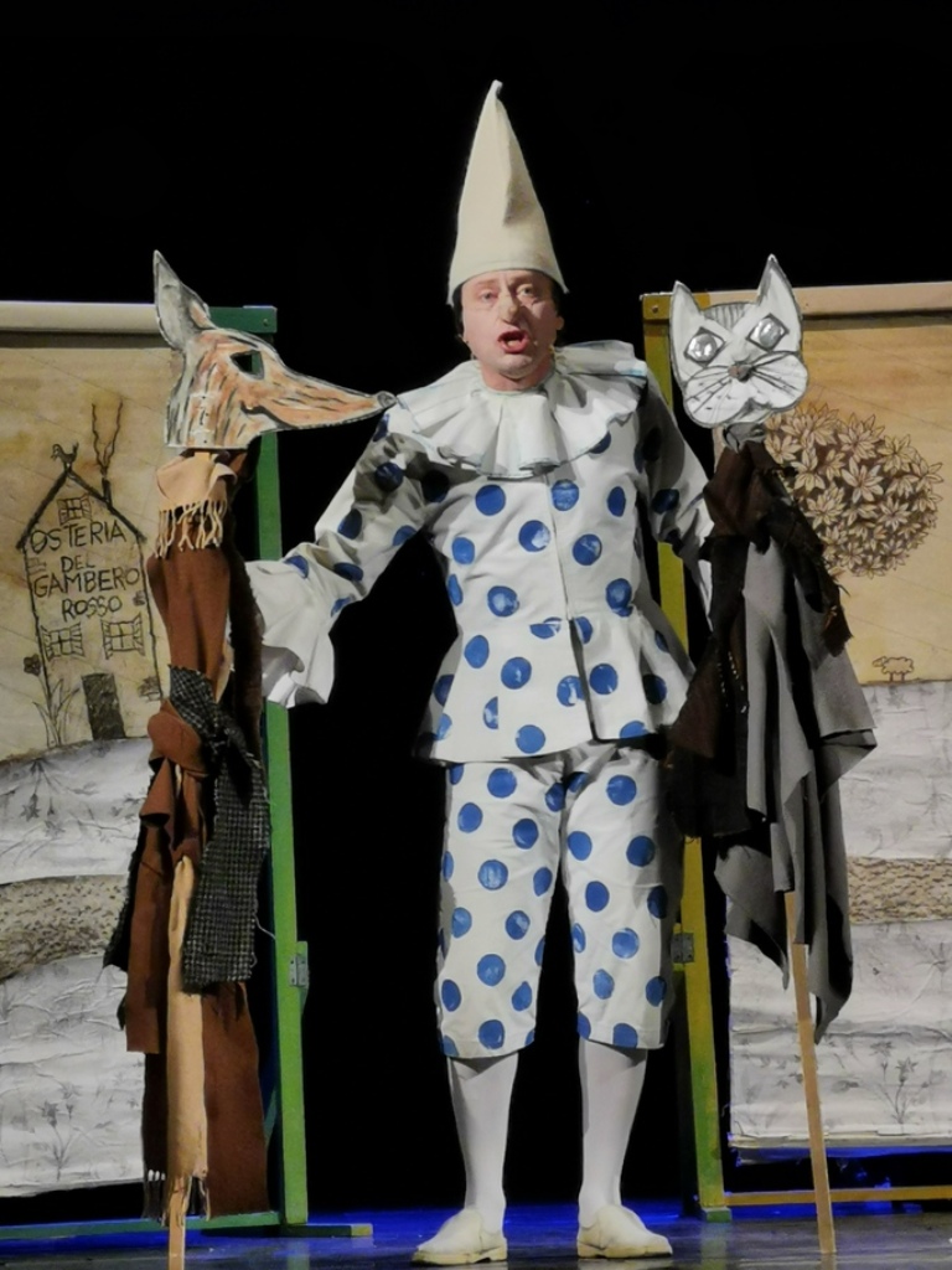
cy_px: 635
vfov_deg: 11.0
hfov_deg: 8.2
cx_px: 476
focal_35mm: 180
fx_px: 6600
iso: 80
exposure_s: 1/50
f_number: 2.4
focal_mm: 7.48
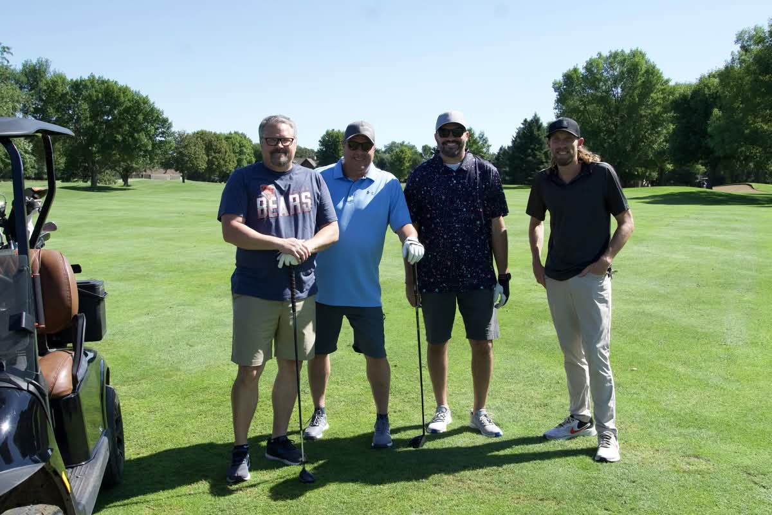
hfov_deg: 51.3
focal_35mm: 38
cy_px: 258
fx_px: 804
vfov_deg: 35.5
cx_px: 386
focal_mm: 25
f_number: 8
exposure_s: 1/2000
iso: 1250
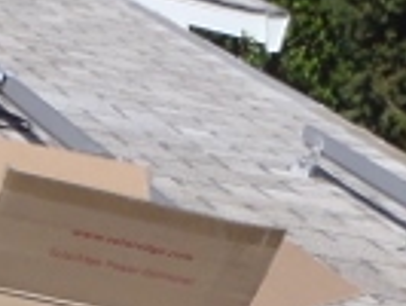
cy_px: 373
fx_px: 2524
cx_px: 311
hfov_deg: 9.2
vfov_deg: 6.9
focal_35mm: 215
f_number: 10
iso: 80
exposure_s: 1/100
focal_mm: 5
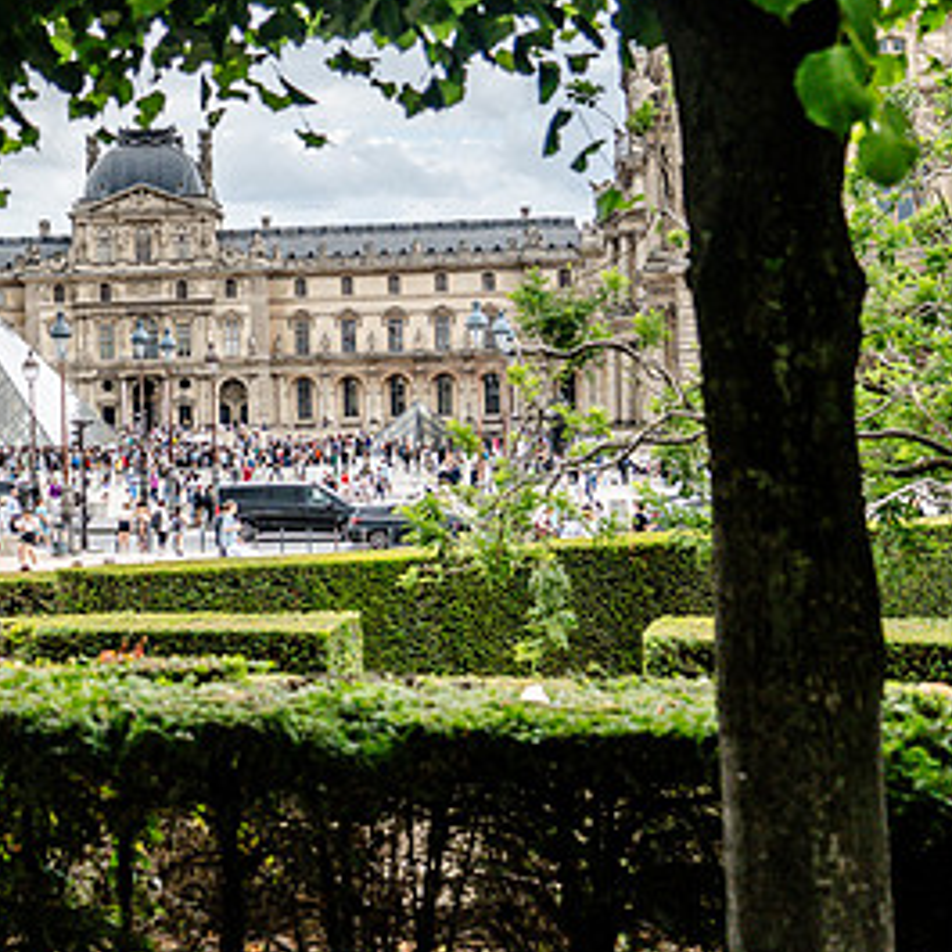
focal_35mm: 80
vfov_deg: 21.5
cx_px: 18
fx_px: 2489
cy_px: 293
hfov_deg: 21.0
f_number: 4
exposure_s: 1/2000
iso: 640
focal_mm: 43
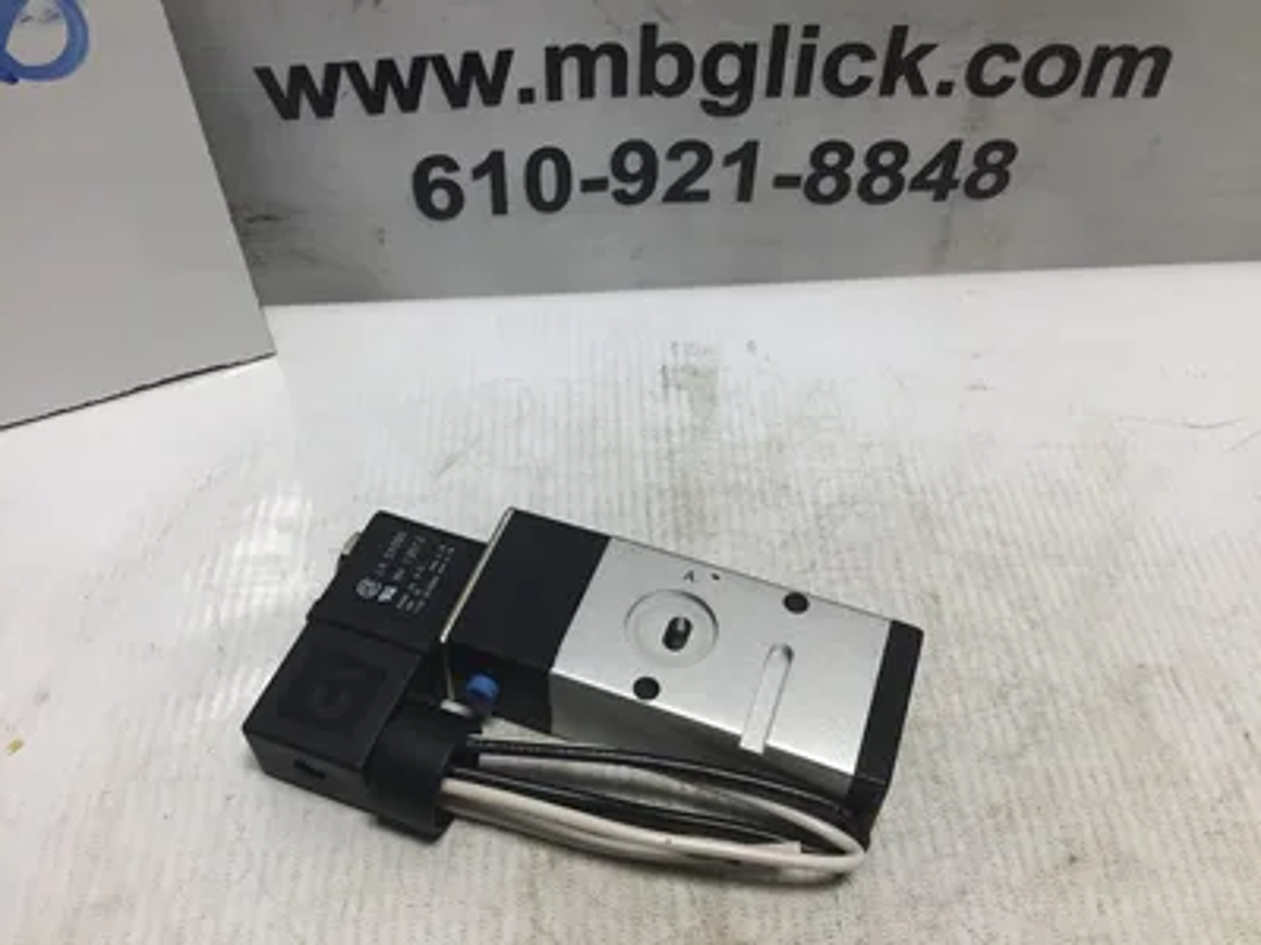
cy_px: 472
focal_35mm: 31
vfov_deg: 45.4
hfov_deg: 58.4
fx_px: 1129
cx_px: 630
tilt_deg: -48.4
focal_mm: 3.3
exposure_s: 1/170
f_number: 2.4
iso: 25
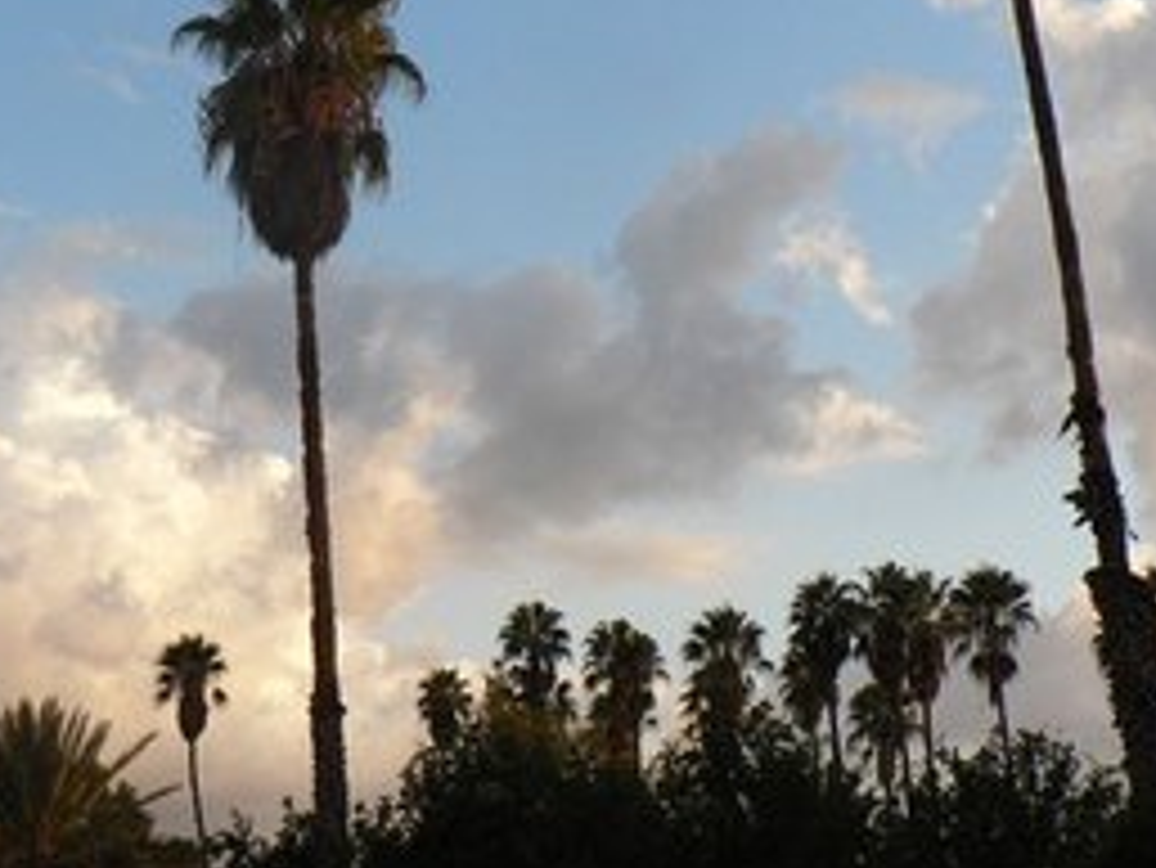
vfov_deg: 23.1
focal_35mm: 63
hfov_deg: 30.3
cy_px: 214
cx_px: 315
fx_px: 2105
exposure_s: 1/400
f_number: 4
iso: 200
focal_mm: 6
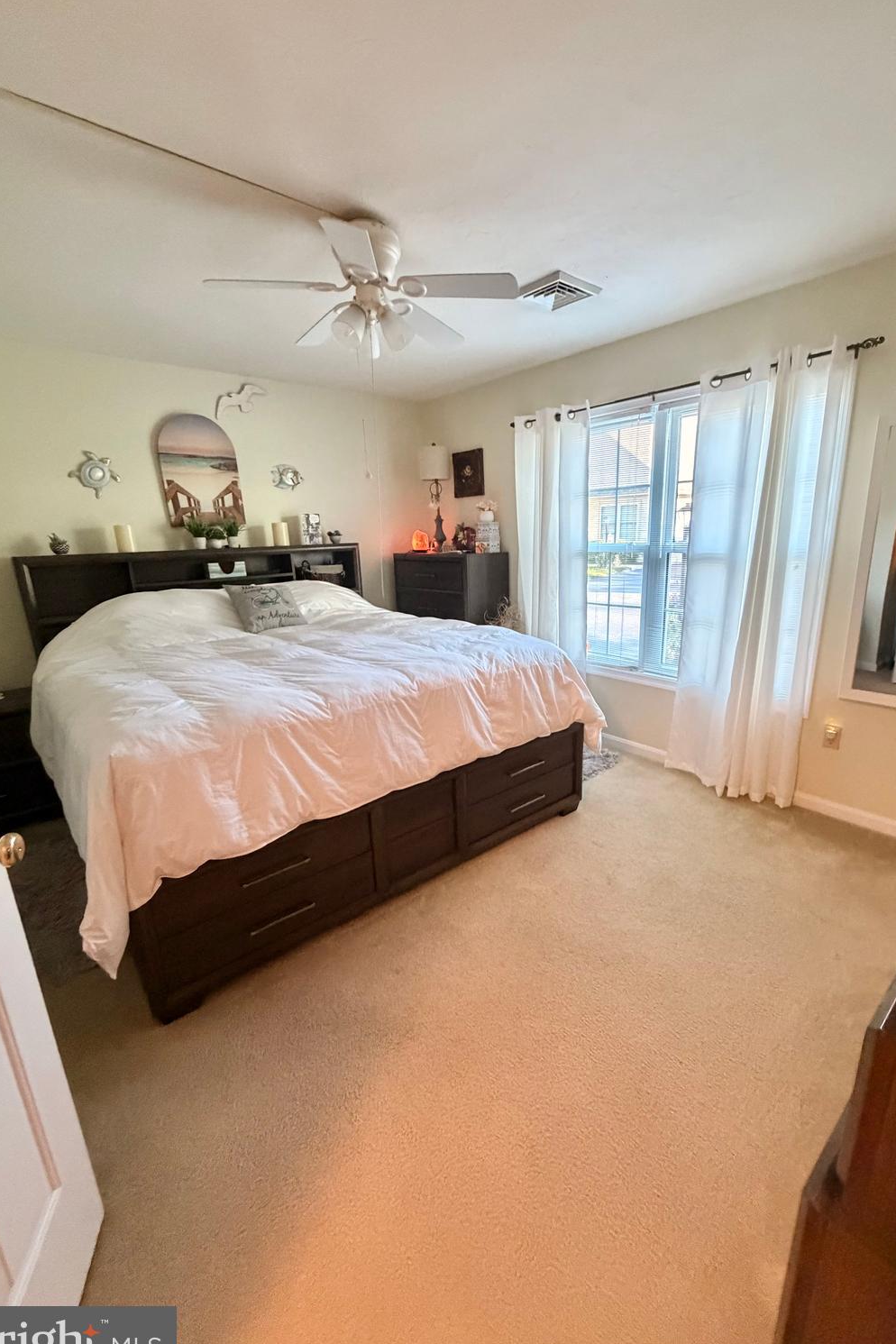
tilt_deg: -15.1
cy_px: 688
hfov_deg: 77.3
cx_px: 471
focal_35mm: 15
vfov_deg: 100.4
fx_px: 560
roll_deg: +2.6
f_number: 2.2
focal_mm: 2.22
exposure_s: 1/60
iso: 640
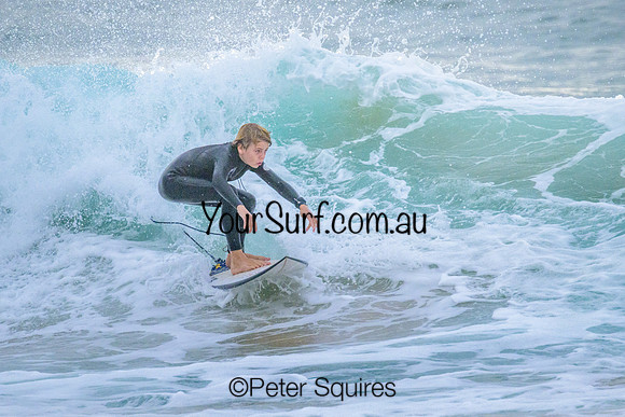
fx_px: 17556
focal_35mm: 1011
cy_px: 181
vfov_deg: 1.4
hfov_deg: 2.0
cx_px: 316
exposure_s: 1/2000
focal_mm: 800
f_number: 11
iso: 2800
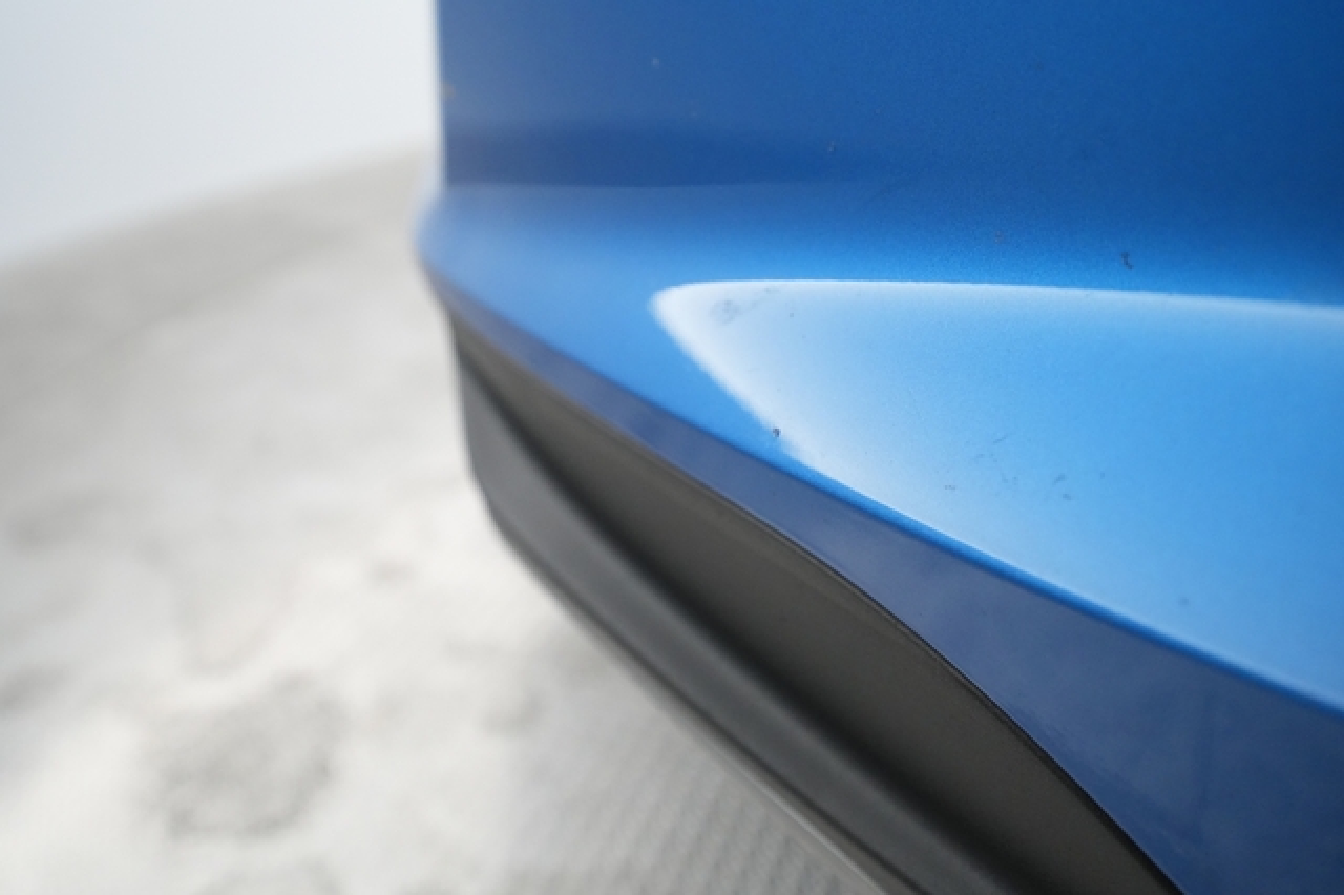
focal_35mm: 28
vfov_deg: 46.4
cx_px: 672
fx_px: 1045
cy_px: 448
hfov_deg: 65.5
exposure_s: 1/100
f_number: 4.5
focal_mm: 28
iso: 5000
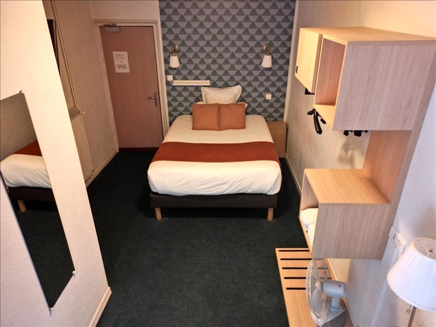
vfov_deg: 56.8
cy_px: 164
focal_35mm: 24
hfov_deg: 71.6
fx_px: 302
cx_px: 218
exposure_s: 1/15
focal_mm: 6.72
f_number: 1.7
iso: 200
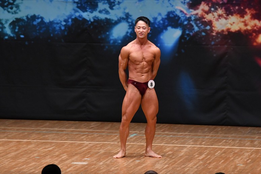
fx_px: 1957
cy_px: 87
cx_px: 130
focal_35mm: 270
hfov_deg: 7.6
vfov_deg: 5.1
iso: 5000
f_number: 5.6
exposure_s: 1/400
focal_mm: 180
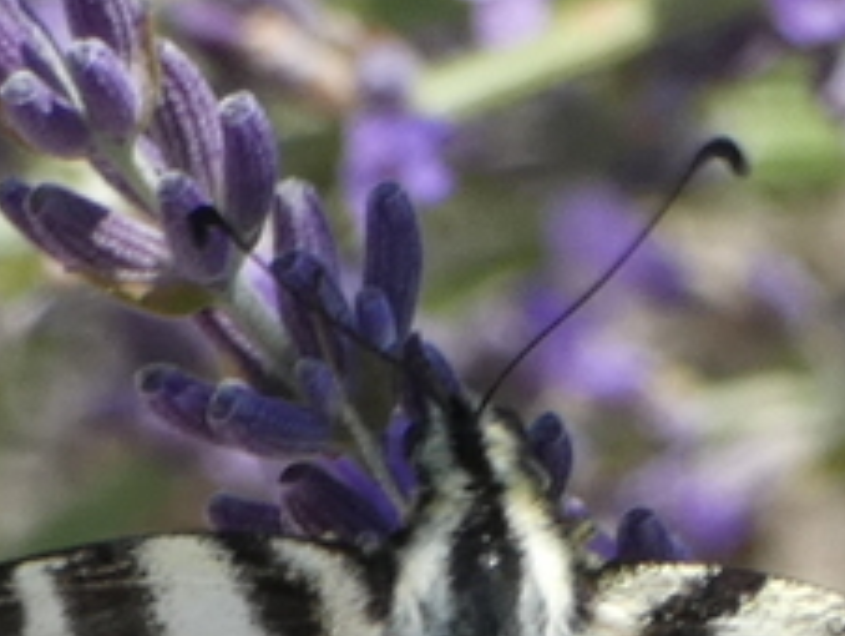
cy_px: 1010
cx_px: 507
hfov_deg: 2.0
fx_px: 23777
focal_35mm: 973
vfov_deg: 1.5
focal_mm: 46.2
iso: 80
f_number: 5.5
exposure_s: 1/80
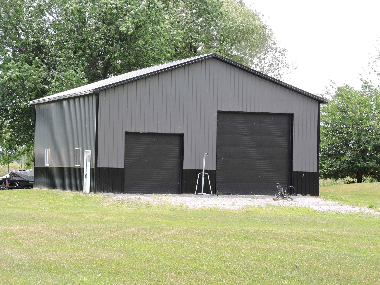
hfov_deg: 18.7
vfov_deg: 14.1
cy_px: 142
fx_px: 1153
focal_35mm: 105
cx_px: 190
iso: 100
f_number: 4.2
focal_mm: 18.7
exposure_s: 1/160
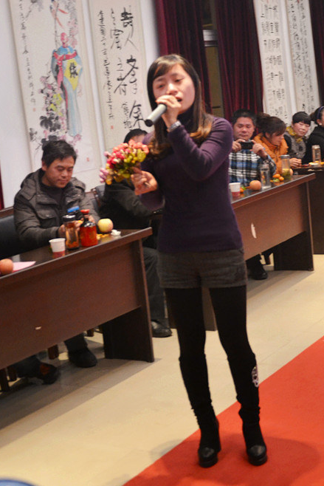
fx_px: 836
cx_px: 168
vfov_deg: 32.3
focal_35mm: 62
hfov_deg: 21.9
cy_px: 201
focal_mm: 34
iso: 1600
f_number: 4.2
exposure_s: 1/40
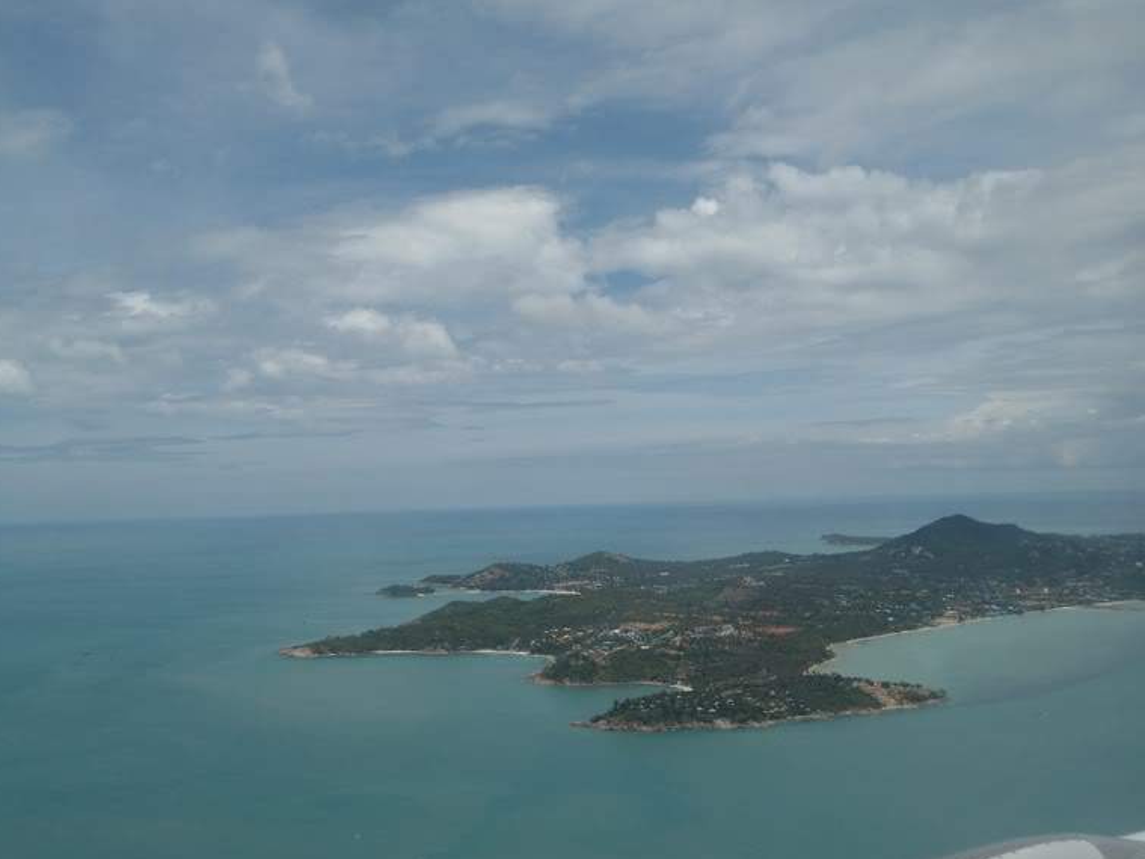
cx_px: 593
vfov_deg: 36.8
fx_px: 1290
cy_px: 426
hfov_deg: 47.9
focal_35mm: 39
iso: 80
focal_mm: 6.7
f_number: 9.2
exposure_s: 1/250
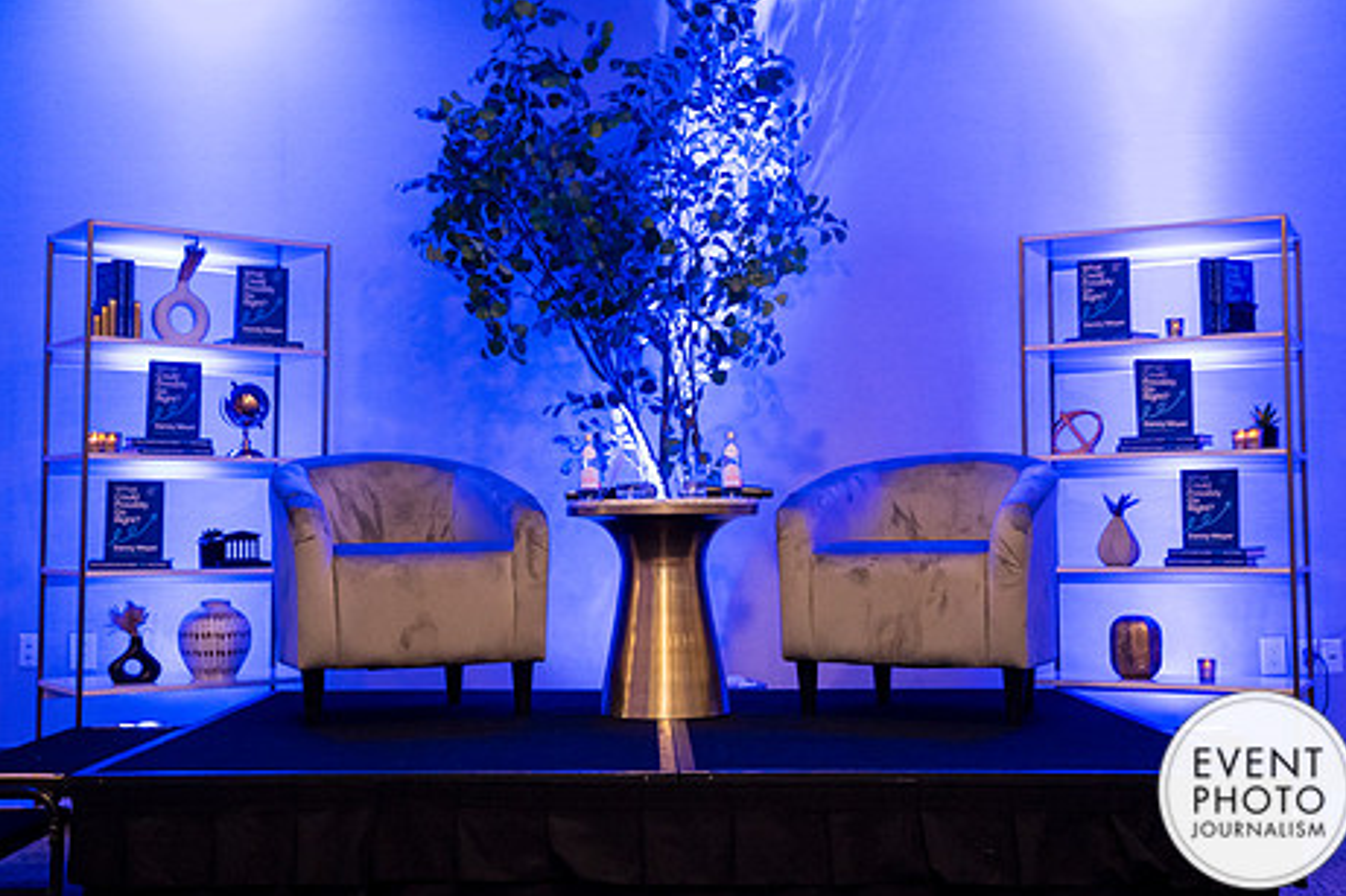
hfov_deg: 44.5
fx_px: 1644
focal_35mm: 44
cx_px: 607
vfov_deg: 30.5
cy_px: 420
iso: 4000
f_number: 4
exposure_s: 1/200
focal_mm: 35
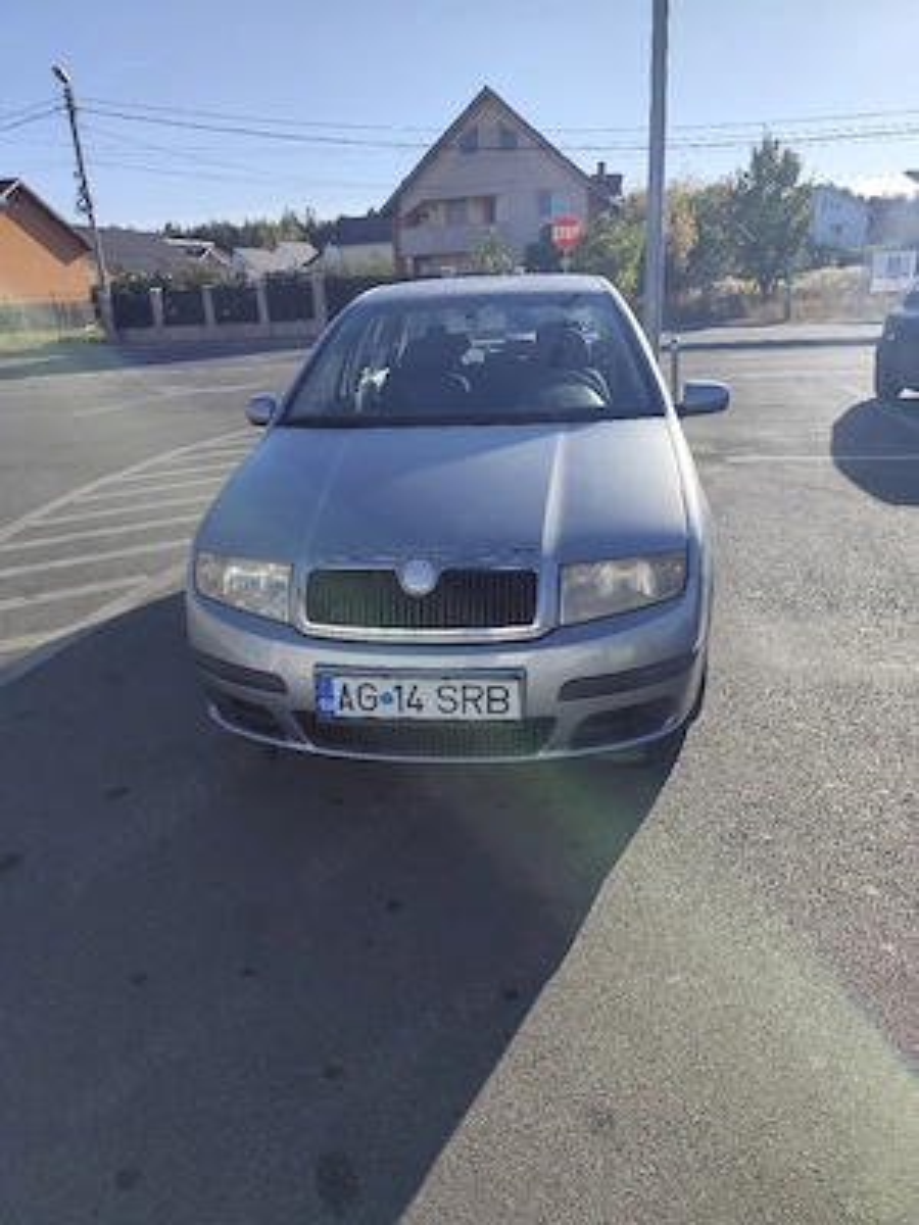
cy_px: 612
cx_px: 460
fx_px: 814
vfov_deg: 73.9
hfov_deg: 58.9
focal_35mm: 23
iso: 50
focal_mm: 6.19
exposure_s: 1/1667
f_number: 1.65
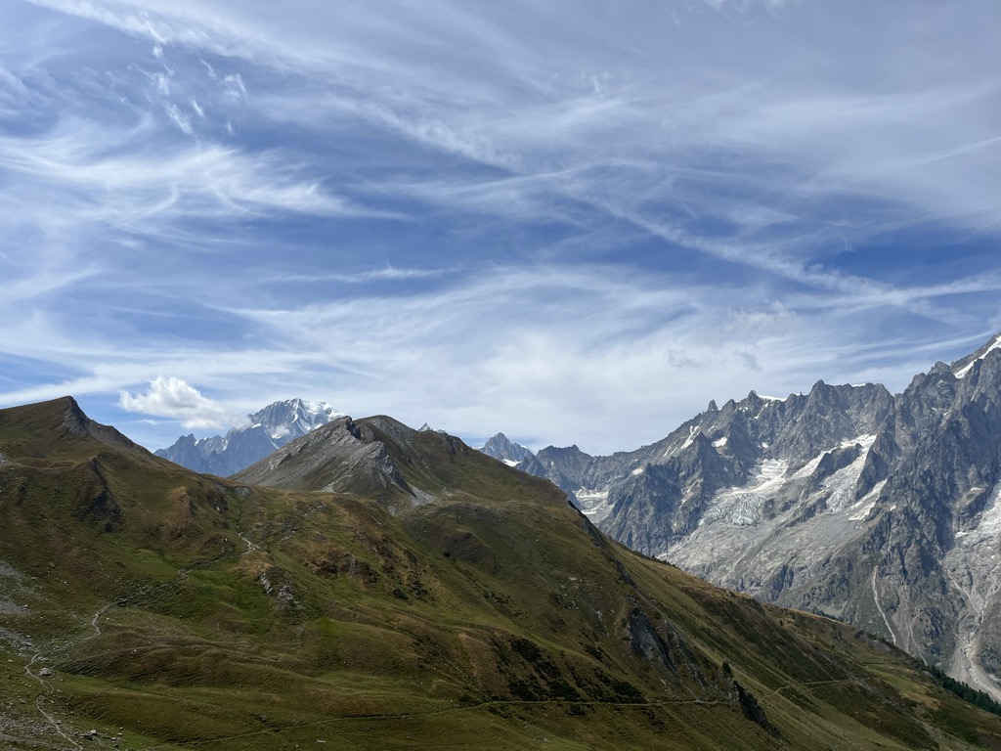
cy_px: 376
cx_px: 500
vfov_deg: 53.1
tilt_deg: +12.2
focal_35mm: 26
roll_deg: -2.8
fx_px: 752
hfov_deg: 67.3
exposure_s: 1/7874
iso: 50
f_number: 1.6
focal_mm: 5.1
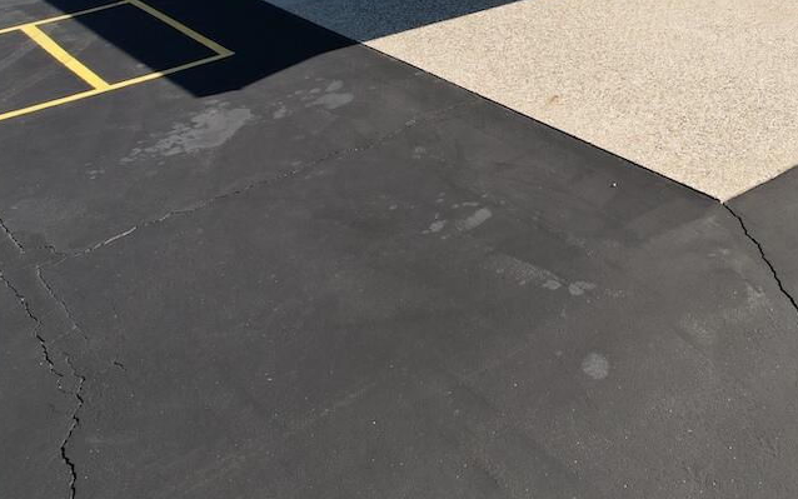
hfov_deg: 42.3
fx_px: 979
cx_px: 645
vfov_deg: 27.3
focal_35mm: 45
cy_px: 22
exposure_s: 1/240
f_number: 2.8
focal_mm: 8.38
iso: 140
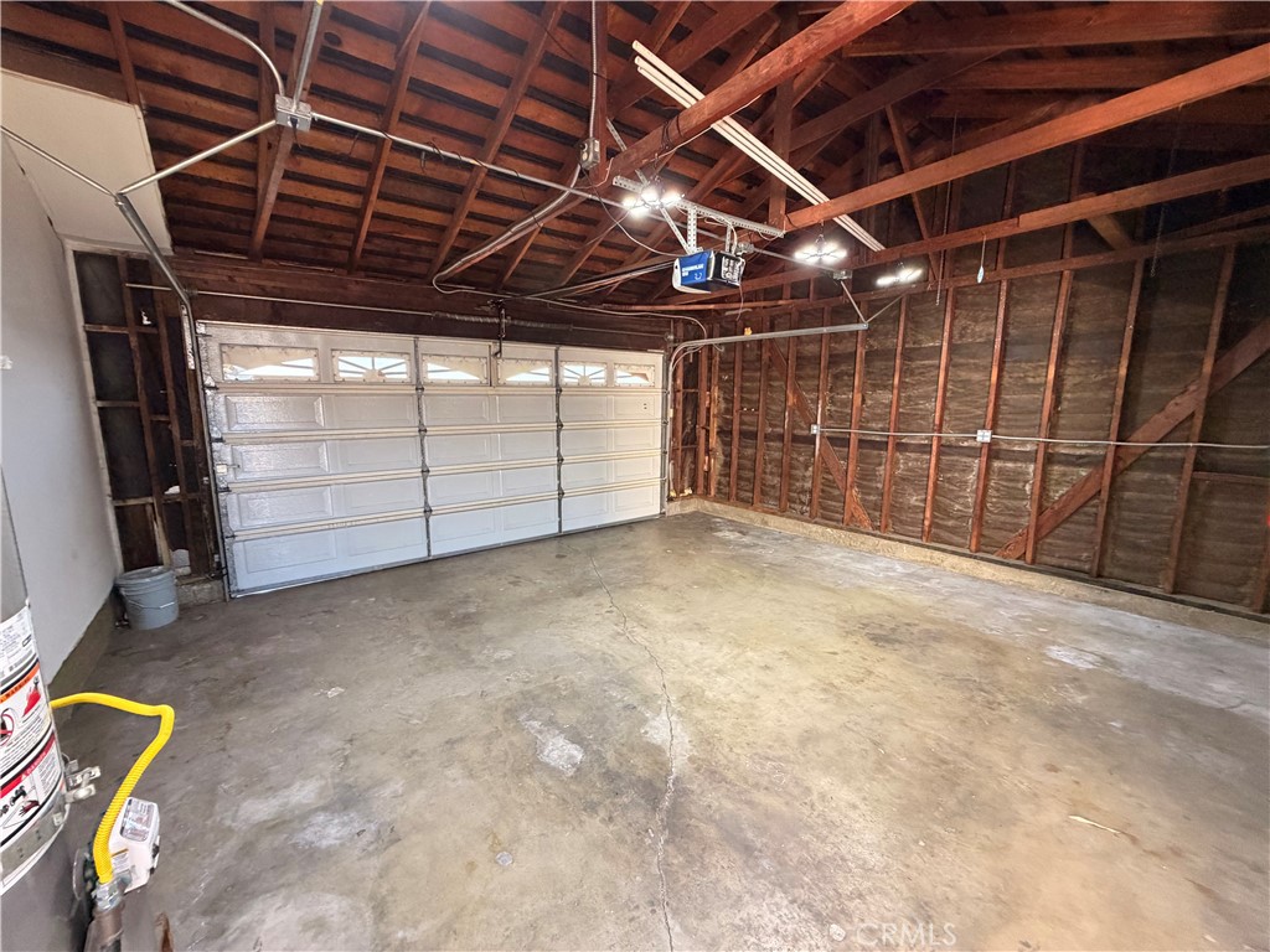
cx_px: 635
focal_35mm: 14
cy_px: 476
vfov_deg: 85.7
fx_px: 514
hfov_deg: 102.1
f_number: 2.2
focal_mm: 2.22
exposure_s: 1/84
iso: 320
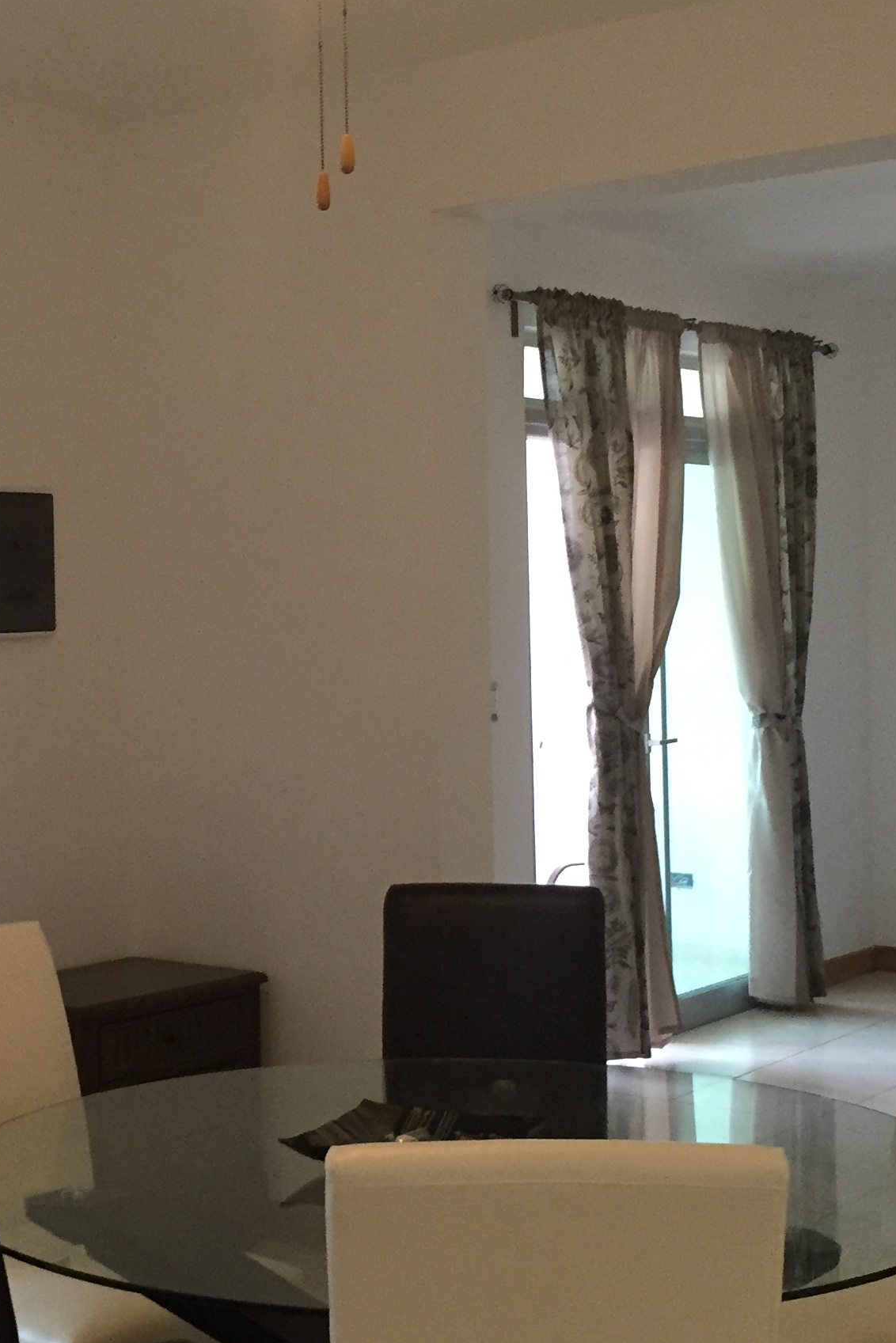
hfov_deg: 23.1
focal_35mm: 58
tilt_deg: -3.9
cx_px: 178
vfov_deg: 34.5
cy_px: 673
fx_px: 2164
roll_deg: +0.1
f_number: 2.2
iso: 160
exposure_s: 1/30
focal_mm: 4.15
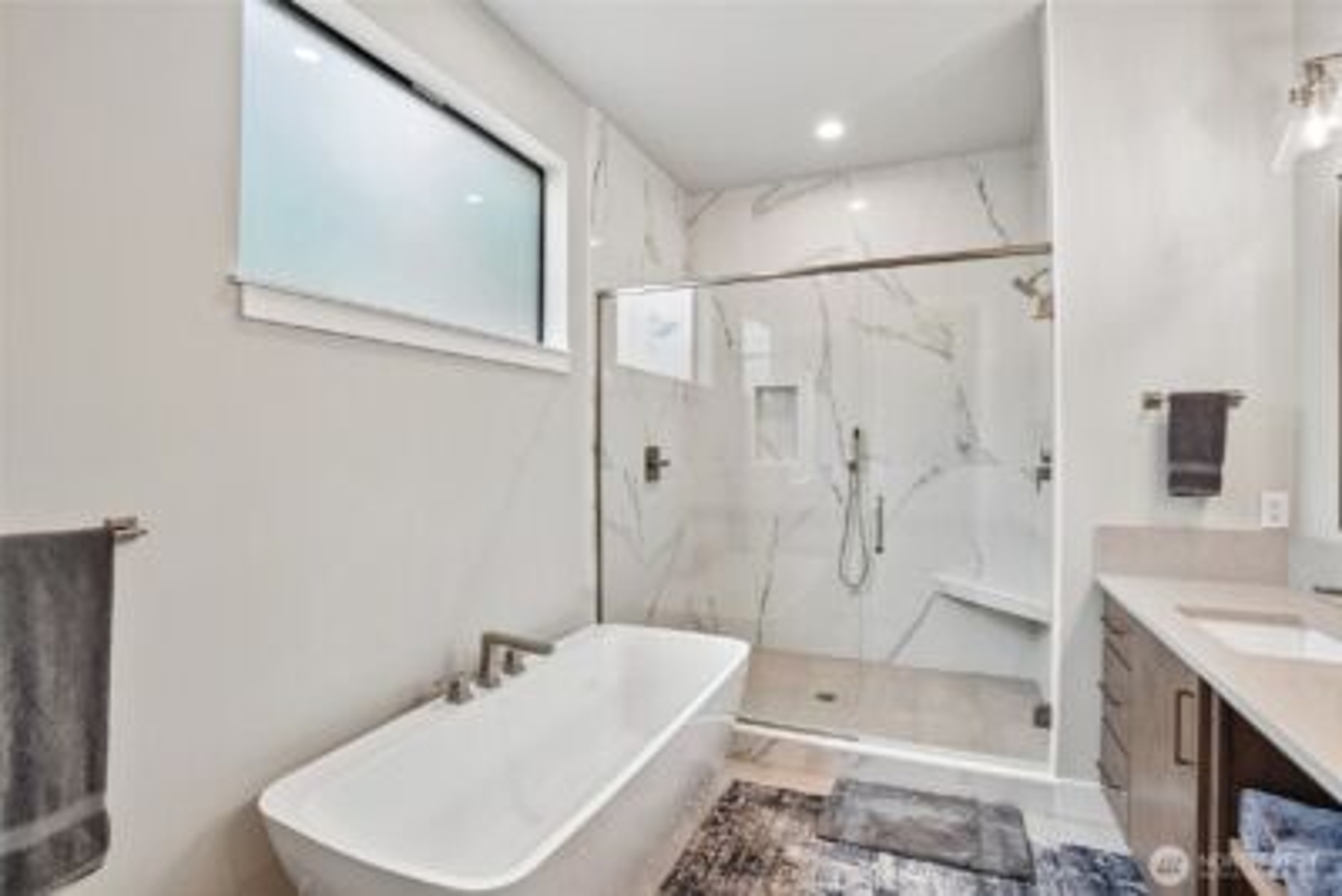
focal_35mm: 16
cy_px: 448
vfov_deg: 73.8
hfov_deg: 96.7
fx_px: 597
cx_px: 671
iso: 400
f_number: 8
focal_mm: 16
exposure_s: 1/40
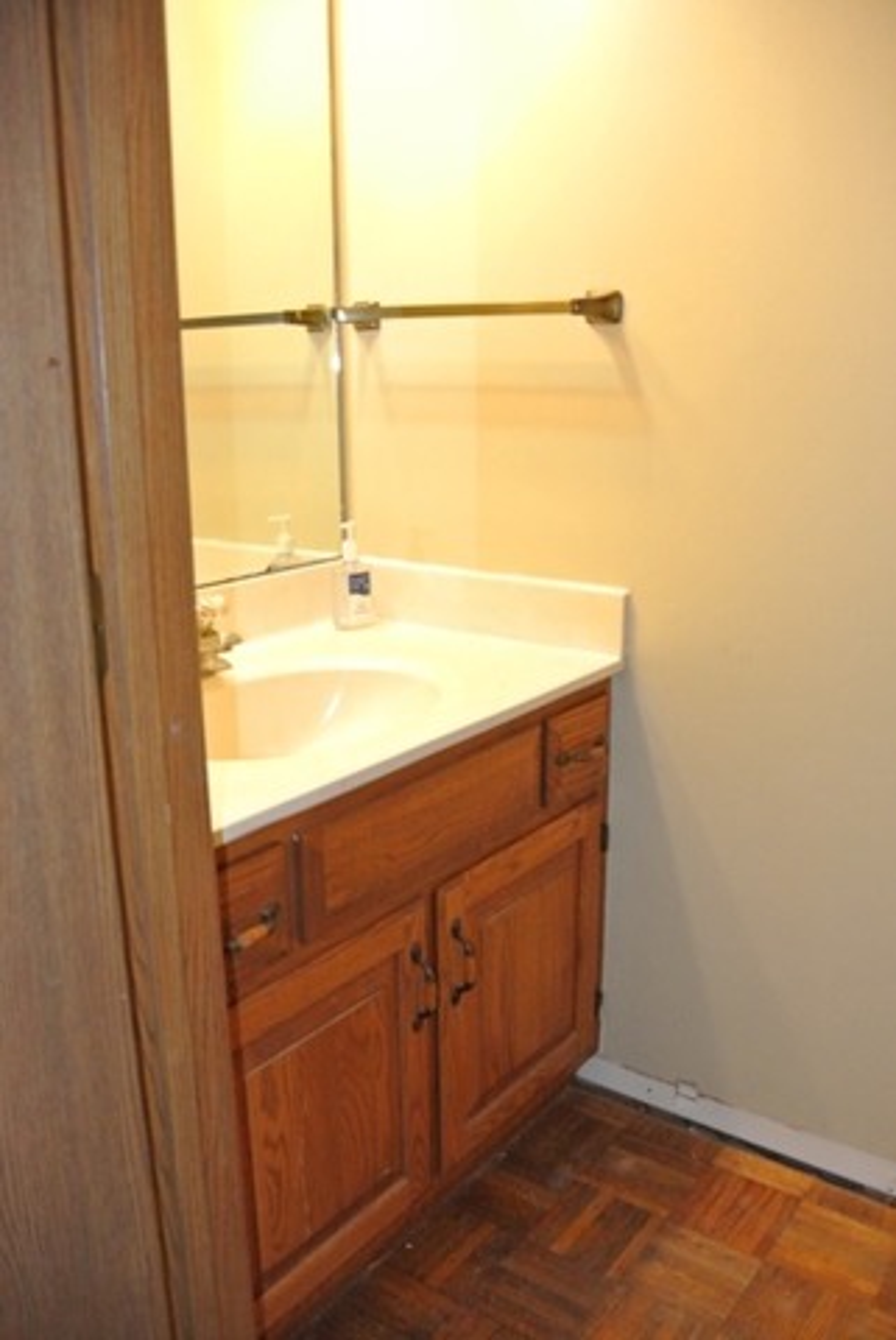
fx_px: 1080
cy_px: 670
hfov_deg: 45.0
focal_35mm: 29
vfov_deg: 63.6
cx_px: 448
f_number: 3.5
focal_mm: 11
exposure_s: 1/60
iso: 1100
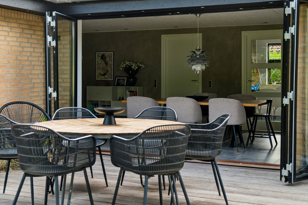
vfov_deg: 24.1
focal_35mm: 56
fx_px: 479
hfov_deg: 35.6
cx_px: 142
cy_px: 73
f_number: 3.2
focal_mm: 43
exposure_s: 1/800
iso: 400
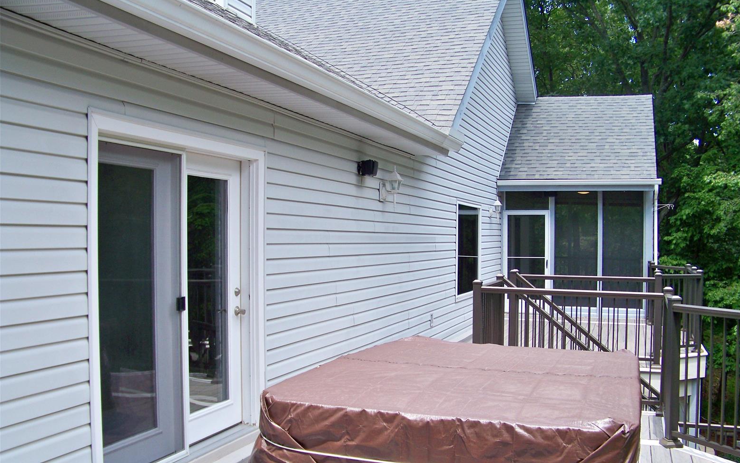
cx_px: 380
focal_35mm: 36
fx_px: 726
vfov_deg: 35.3
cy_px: 269
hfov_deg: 54.0
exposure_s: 1/250
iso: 80
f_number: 2.8
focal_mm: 5.85
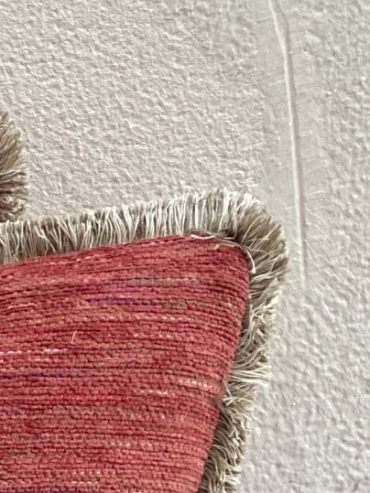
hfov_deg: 5.8
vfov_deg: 7.8
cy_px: 826
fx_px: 3522
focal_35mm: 247
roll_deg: -0.3
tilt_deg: -20.4
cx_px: -467
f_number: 2
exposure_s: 1/122
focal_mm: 6
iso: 64
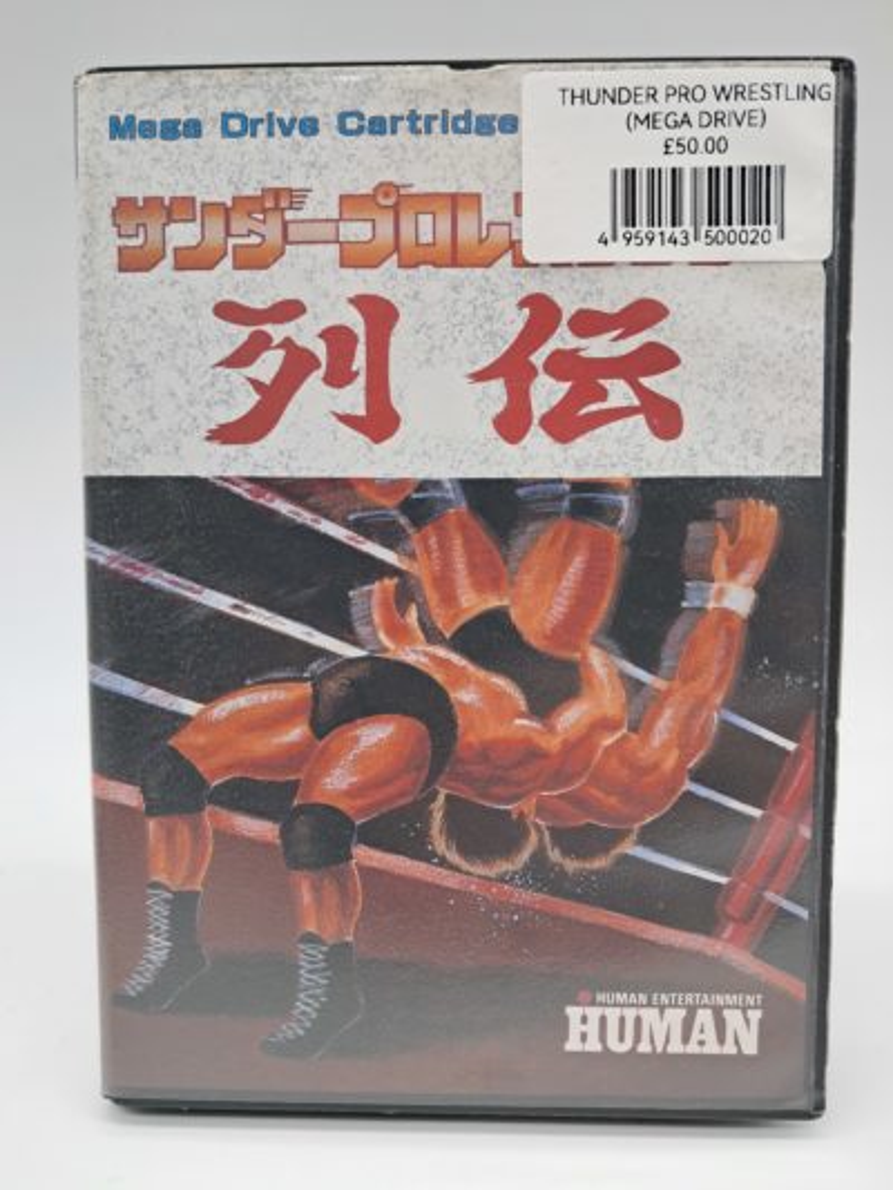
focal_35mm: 27
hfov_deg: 51.4
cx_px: 446
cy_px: 595
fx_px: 928
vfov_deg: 65.3
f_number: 1.8
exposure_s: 1/60
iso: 80
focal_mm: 4
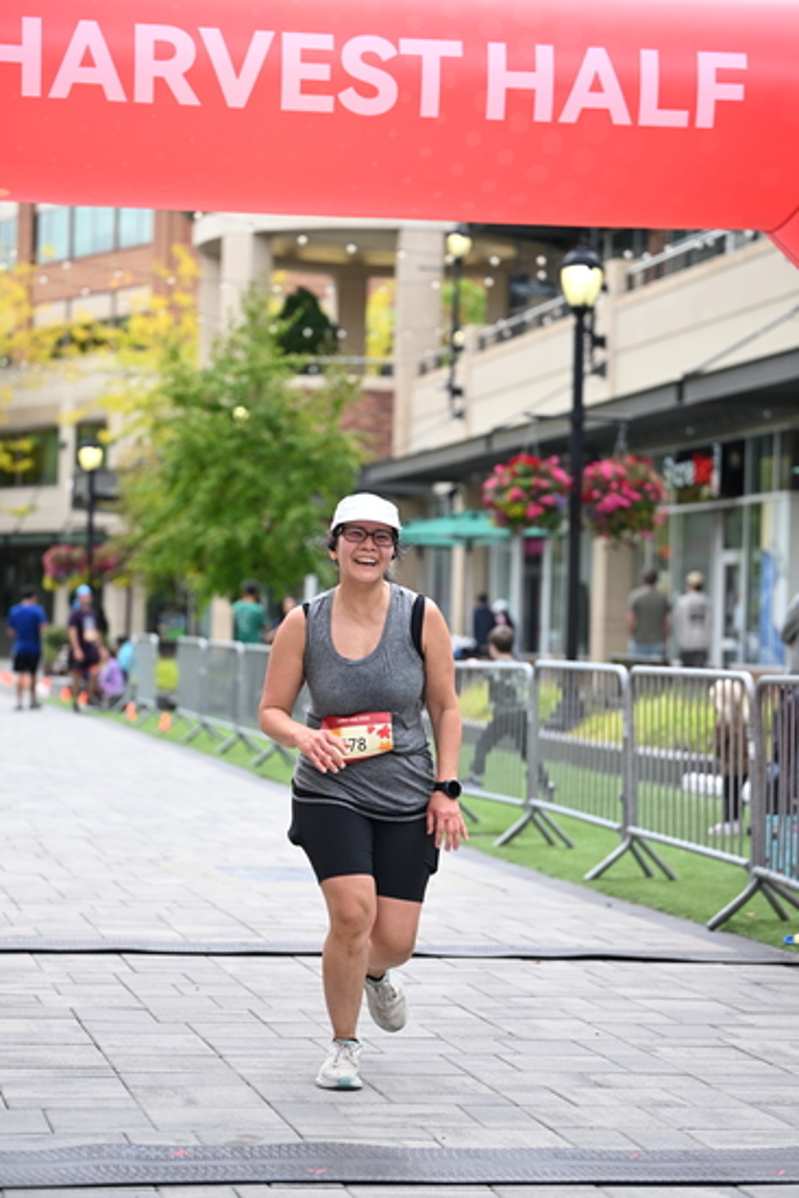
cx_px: 400
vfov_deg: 24.8
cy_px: 599
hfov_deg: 16.7
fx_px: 2728
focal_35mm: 82
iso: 640
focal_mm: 82
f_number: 2.8
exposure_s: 1/2000
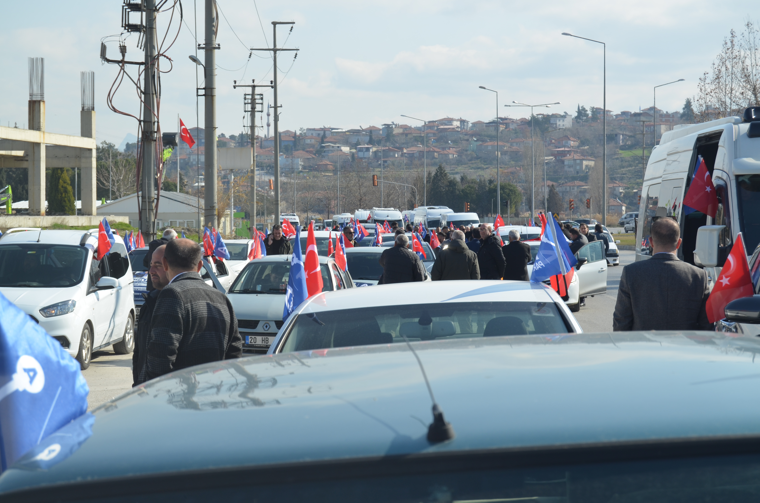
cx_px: 380
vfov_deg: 17.4
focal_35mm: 78
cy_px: 252
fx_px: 1643
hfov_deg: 26.0
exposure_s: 1/250
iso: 110
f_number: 8
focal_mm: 52
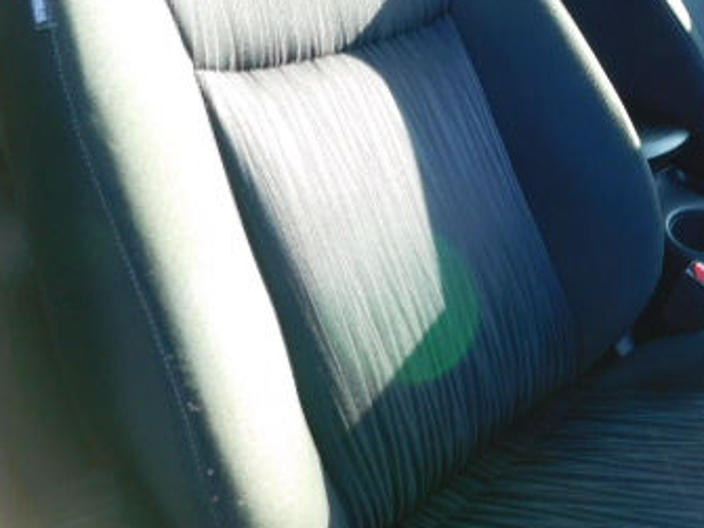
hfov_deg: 39.0
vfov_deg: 31.8
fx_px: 895
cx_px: 668
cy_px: 88
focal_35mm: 44
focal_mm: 4
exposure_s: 1/60
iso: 125
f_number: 3
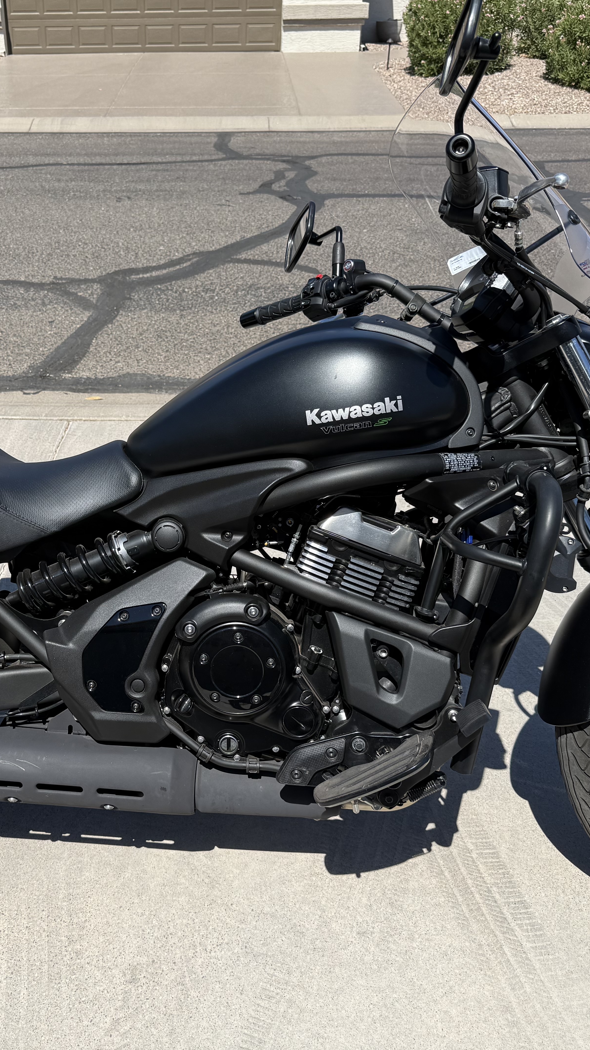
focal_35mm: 35
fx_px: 973
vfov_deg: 56.6
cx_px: 188
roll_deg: +0.2
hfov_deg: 33.4
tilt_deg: -28.9
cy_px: 526
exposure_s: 1/4167
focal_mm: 6.76
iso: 80
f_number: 1.78
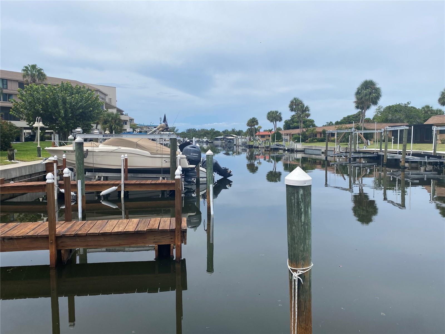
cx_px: 222
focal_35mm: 26
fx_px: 334
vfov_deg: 53.1
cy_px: 167
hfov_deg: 67.3
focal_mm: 4.25
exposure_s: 1/4274
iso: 32
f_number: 1.8
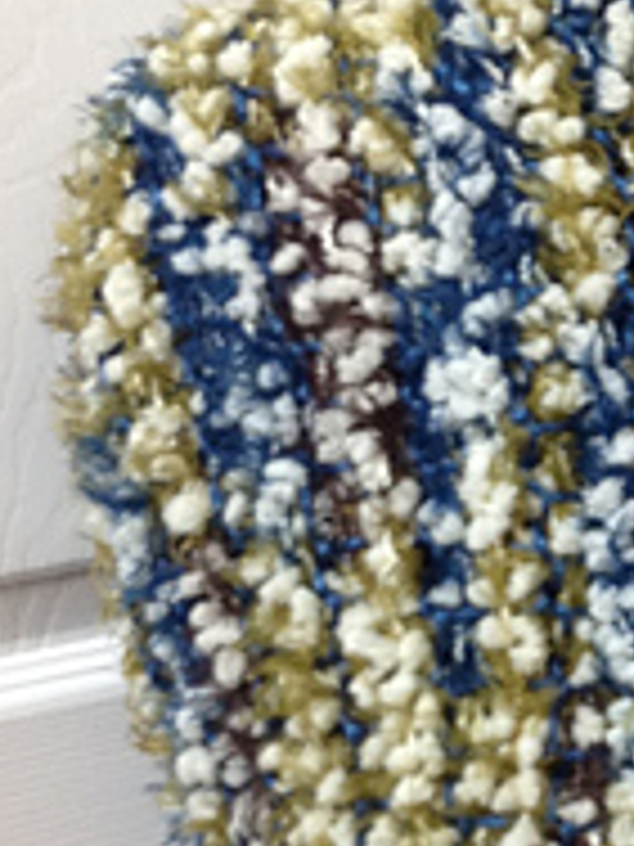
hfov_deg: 11.8
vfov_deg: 16.5
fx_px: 2906
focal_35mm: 119
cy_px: 585
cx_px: 980
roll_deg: +1.3
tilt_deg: -22.2
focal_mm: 4.28
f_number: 2.4
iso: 100
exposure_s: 1/15
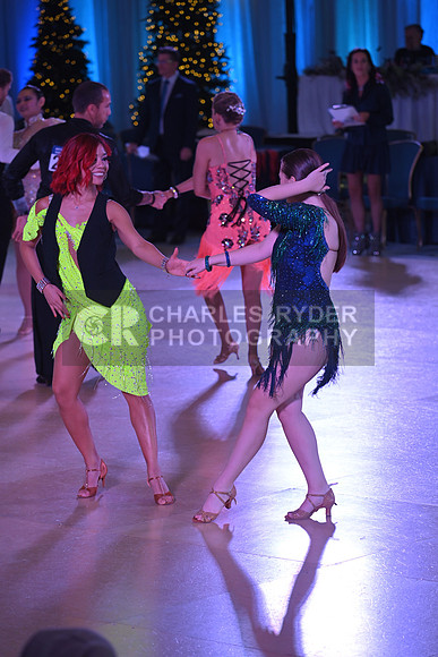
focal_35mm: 145
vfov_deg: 14.2
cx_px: 219
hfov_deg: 9.5
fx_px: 2644
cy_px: 328
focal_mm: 145
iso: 800
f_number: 5
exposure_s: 1/320
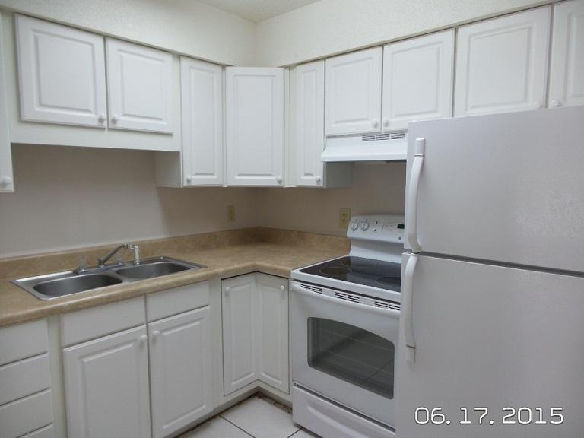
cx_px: 292
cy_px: 219
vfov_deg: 58.9
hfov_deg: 73.9
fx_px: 388
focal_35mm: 23
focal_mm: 4.1
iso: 160
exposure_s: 1/30
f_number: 2.8
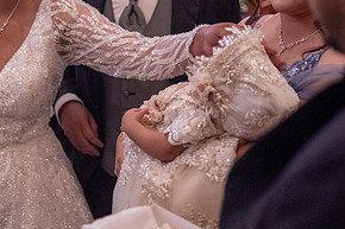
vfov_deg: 19.3
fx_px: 670
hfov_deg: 28.7
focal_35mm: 70
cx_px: 117
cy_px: 52
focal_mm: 35
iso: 2000
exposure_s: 1/250
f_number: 2
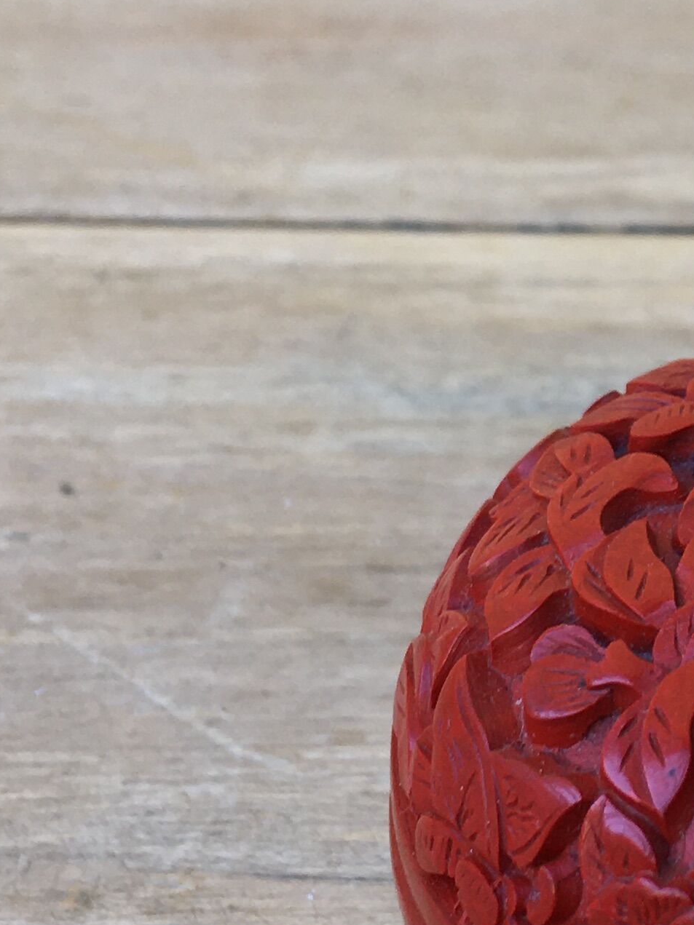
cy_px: 411
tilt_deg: -34.7
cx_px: 919
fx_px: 2460
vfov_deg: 21.3
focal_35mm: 92
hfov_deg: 15.3
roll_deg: -0.4
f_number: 2.2
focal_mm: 4.15
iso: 25
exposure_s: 1/50
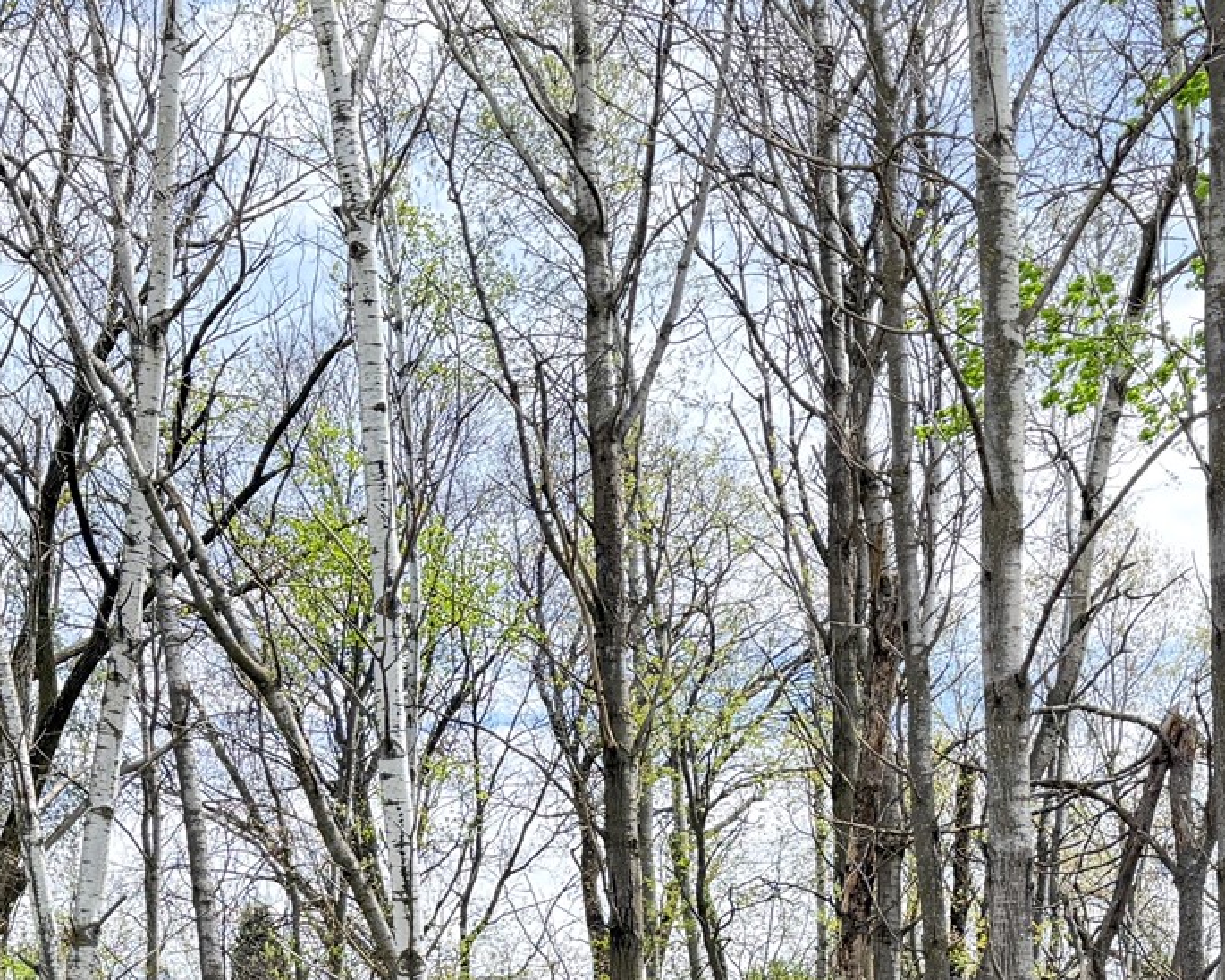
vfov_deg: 20.2
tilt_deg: +2.7
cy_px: 1227
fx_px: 2538
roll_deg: +1.0
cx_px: 533
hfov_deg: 27.1
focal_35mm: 70
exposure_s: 1/1410
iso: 100
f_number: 1.78
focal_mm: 6.76
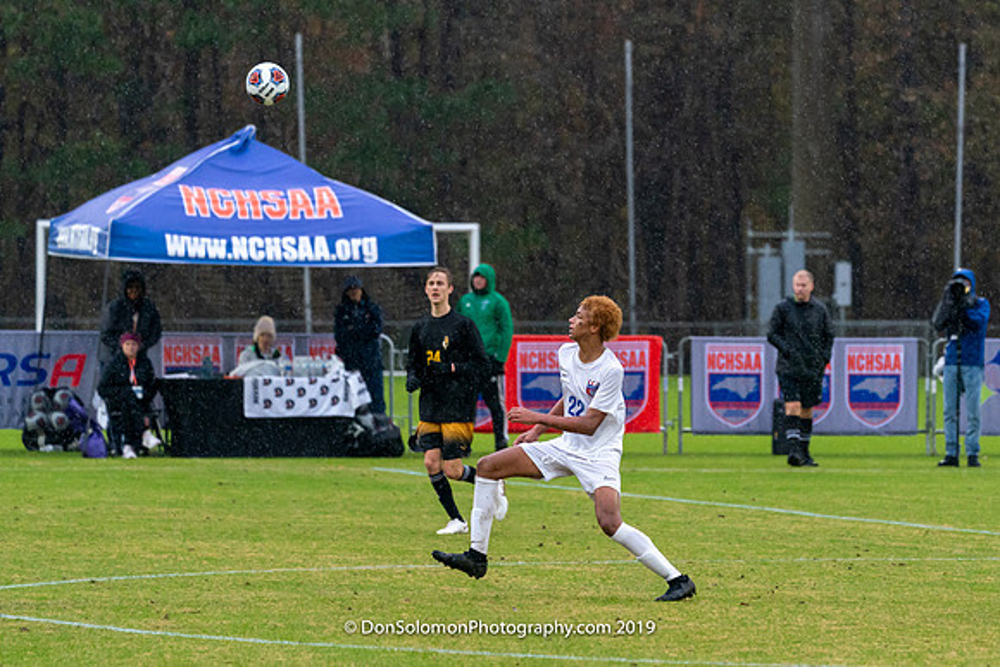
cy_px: 392
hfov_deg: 6.2
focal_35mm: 334
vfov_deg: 4.1
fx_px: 9271
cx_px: 664
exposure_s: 1/1000
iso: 3200
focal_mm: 247
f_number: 5.6
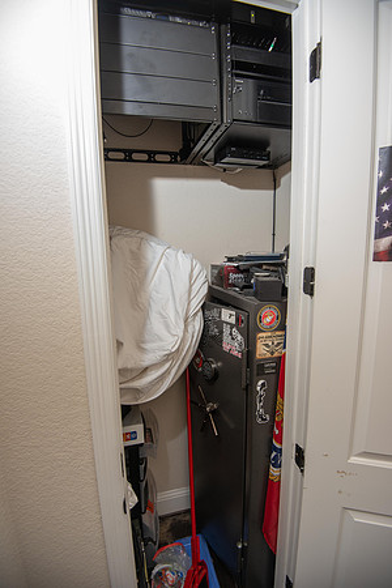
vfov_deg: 96.7
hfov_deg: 73.7
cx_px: 196
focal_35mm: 16
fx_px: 261
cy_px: 294
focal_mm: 16
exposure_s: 1/40
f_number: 4
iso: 320
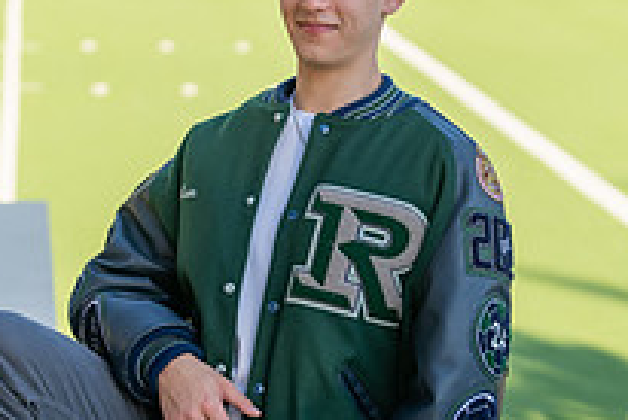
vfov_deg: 6.8
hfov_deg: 10.1
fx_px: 3546
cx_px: 351
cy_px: 306
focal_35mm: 203
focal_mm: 70
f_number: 3.2
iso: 125
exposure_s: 1/320
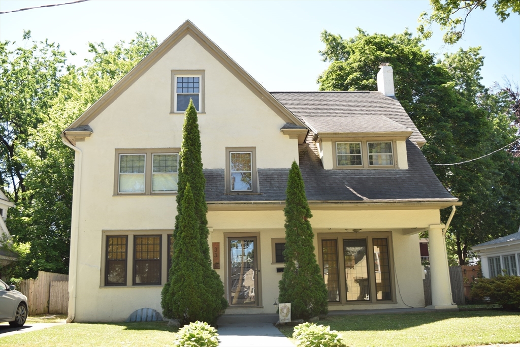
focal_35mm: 36
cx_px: 260
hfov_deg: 53.1
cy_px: 174
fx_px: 520
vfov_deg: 36.9
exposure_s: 1/125
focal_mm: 24
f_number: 6.3
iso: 100
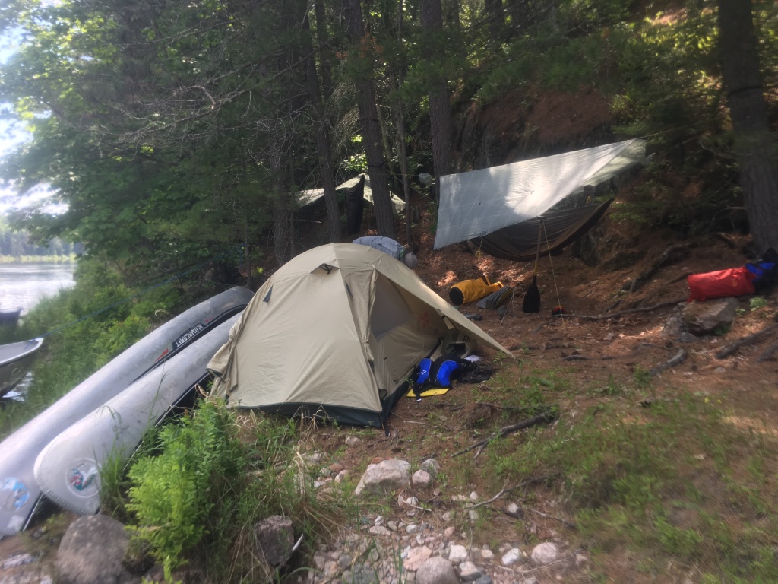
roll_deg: +0.7
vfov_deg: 48.2
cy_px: 292
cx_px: 389
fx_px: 652
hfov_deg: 61.7
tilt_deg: -3.9
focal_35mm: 29
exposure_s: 1/199
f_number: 2.2
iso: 25
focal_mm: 4.15
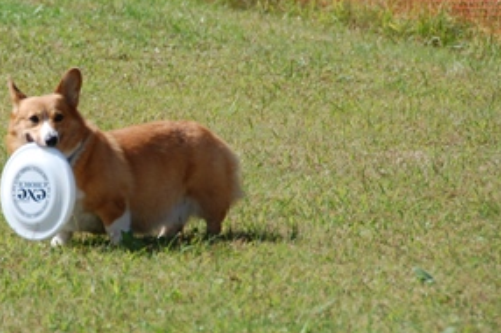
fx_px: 4907
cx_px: 116
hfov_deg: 5.8
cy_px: 140
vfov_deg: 3.9
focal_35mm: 353
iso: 200
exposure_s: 1/500
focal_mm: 150
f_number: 8
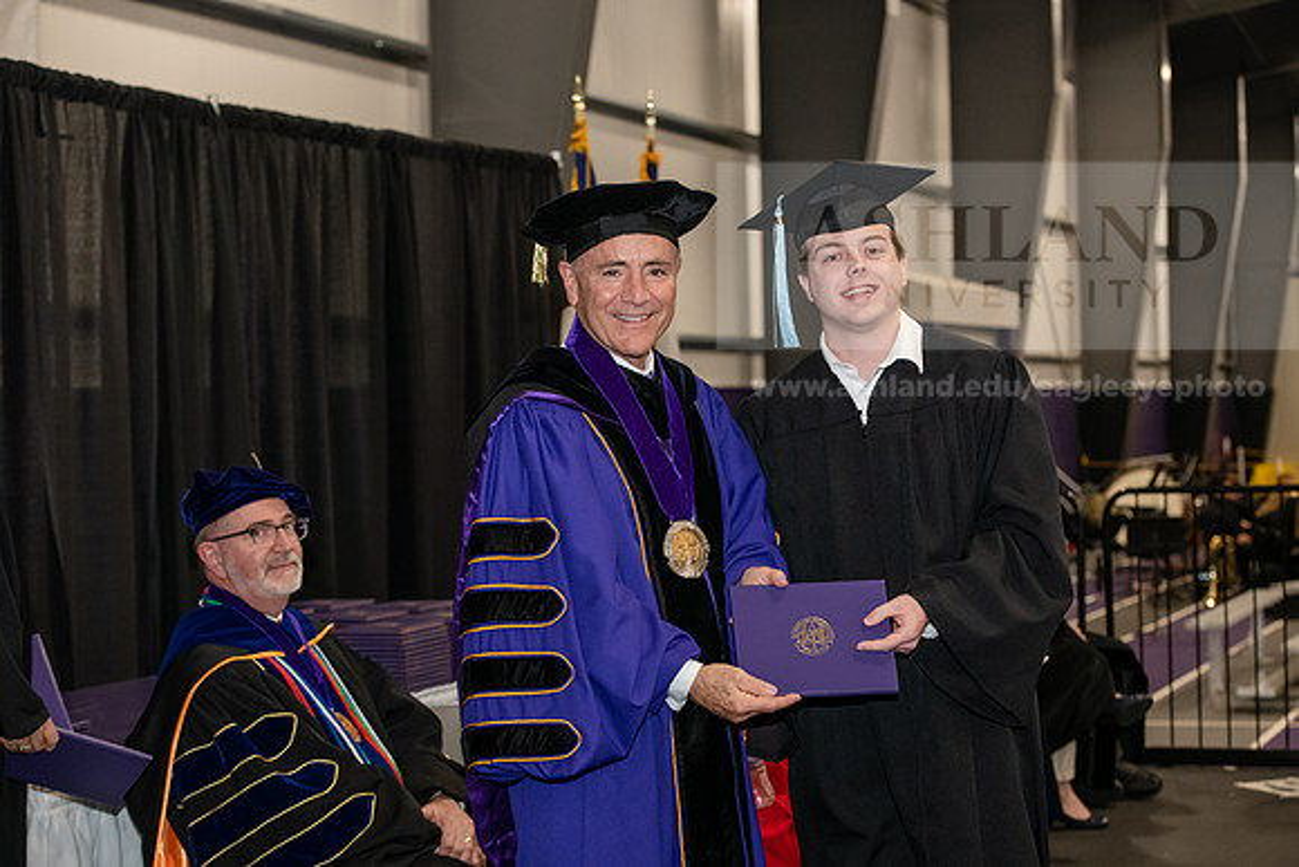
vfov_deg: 19.5
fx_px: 2526
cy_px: 434
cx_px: 650
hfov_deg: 28.8
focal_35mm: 70
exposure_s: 1/200
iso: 2500
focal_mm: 70
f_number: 5
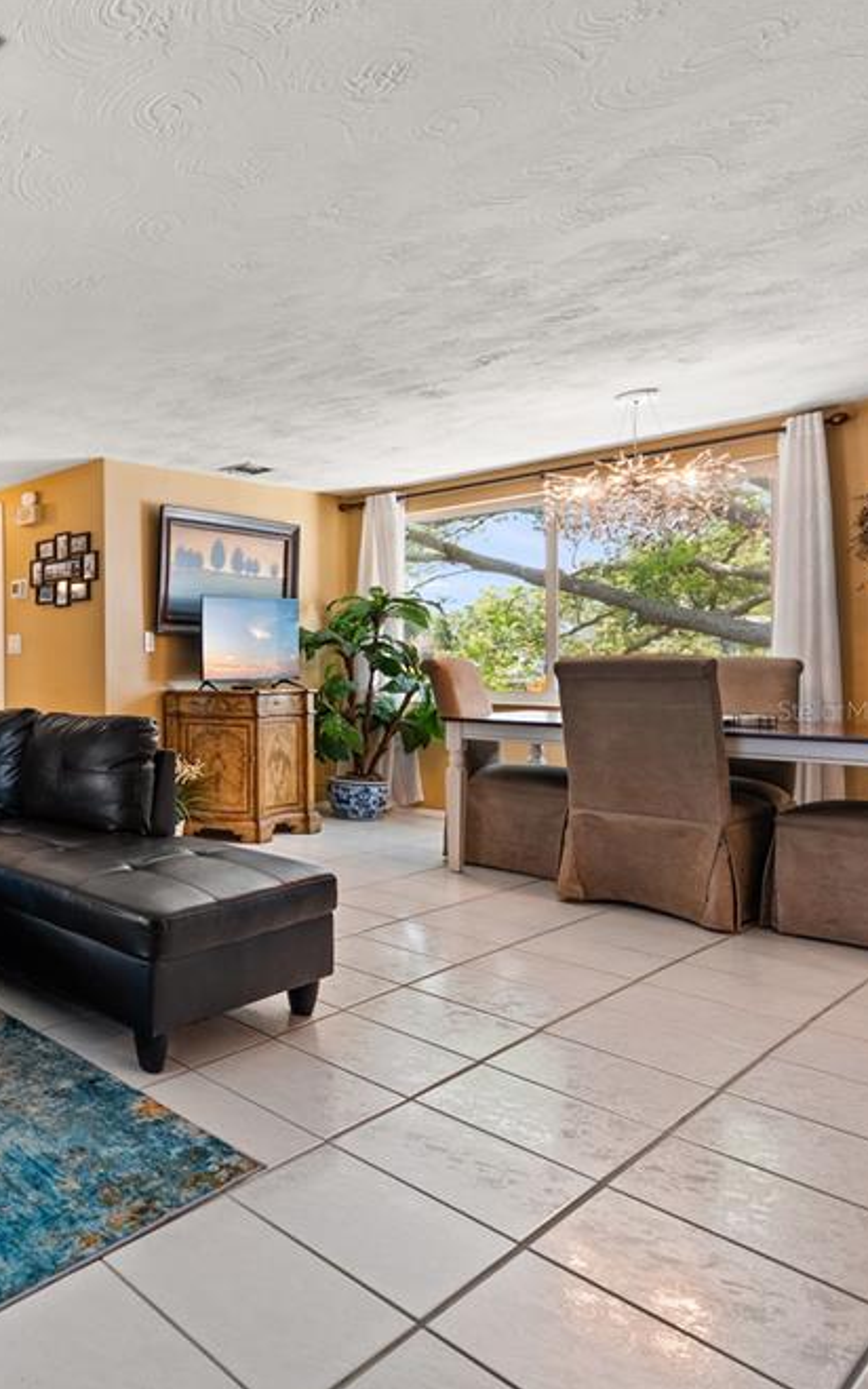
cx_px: -181
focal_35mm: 19
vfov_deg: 88.0
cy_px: 710
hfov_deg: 41.4
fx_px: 719
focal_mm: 12
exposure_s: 1/4
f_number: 4.5
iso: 100
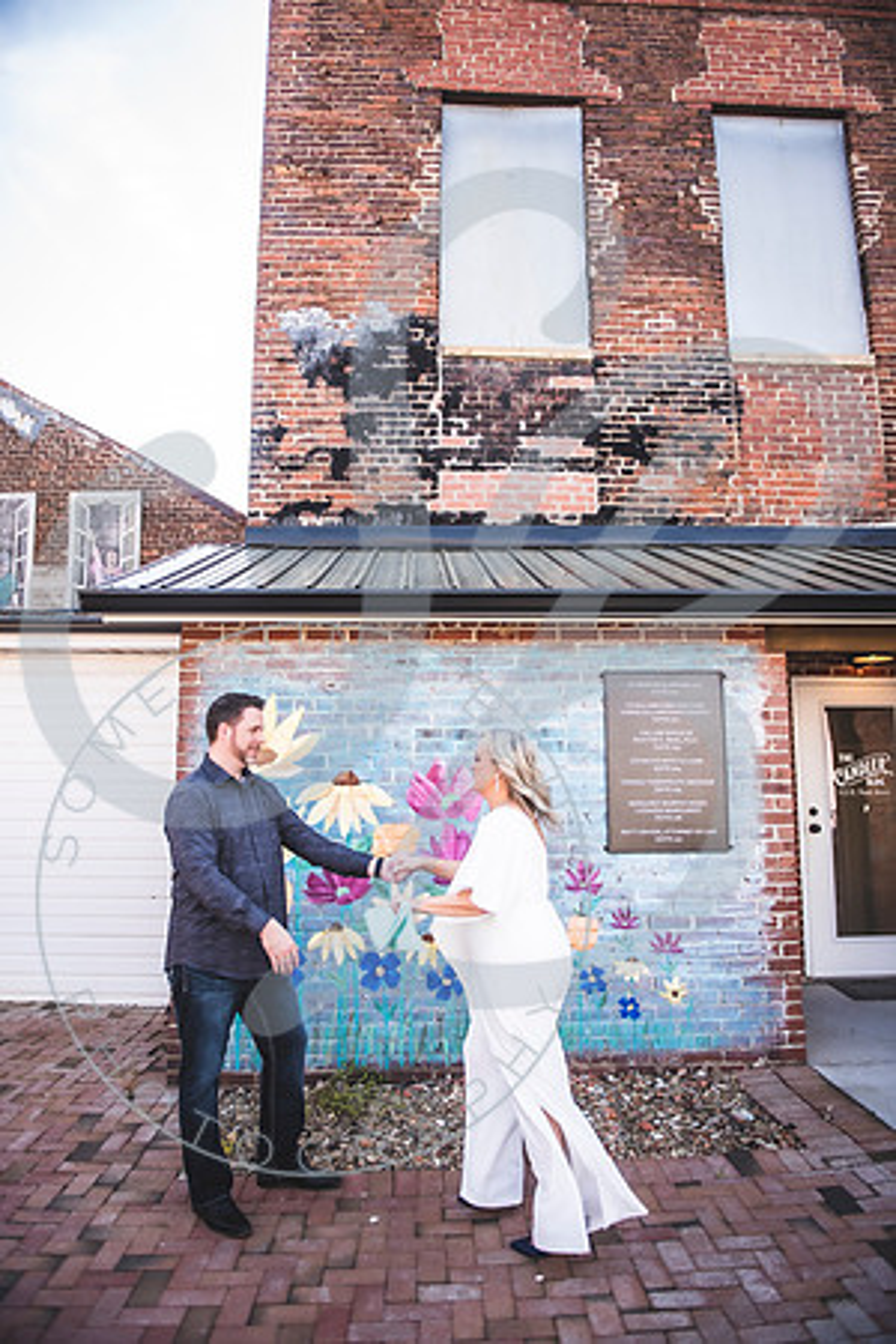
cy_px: 672
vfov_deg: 73.7
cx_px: 448
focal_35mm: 24
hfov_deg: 53.1
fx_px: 896
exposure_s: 1/400
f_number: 2.8
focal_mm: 24
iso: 100
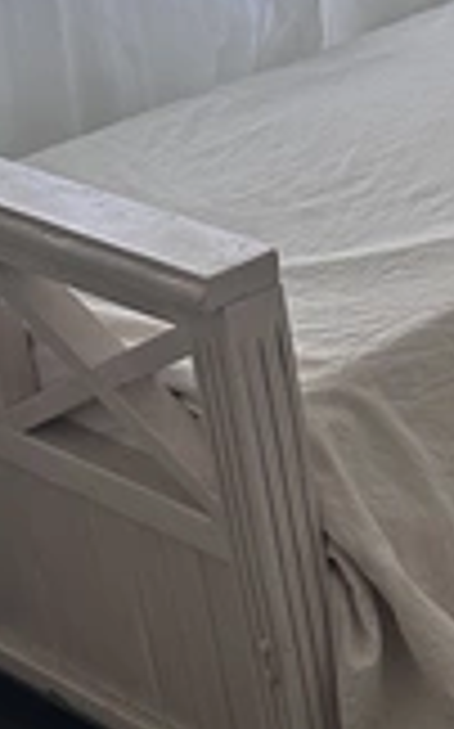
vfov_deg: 29.3
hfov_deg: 15.2
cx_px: 912
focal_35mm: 69
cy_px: 180
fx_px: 1368
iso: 250
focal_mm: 6.86
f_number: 1.78
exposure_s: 1/74
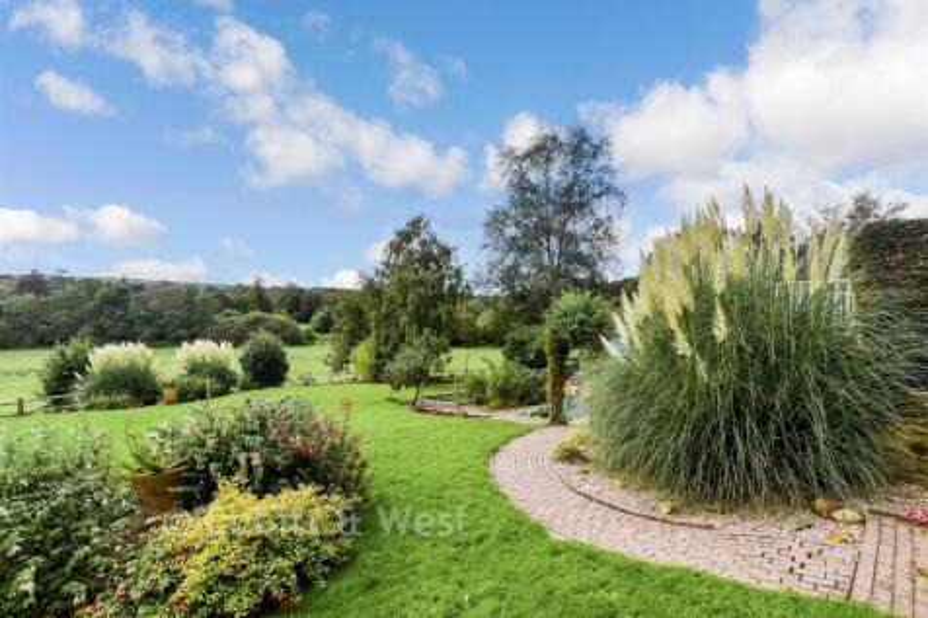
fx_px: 387
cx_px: 464
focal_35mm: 15
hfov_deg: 100.4
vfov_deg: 77.3
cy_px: 309
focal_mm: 10
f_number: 8
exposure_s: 1/200
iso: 160
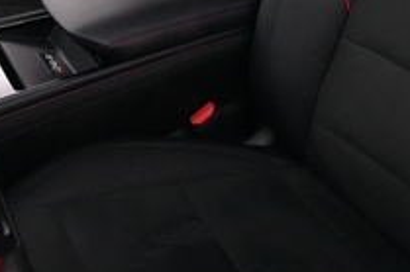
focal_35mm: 52
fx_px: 592
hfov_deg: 38.0
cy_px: -70
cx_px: 161
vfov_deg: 23.3
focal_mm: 17
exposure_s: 1/125
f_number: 2.8
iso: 12800
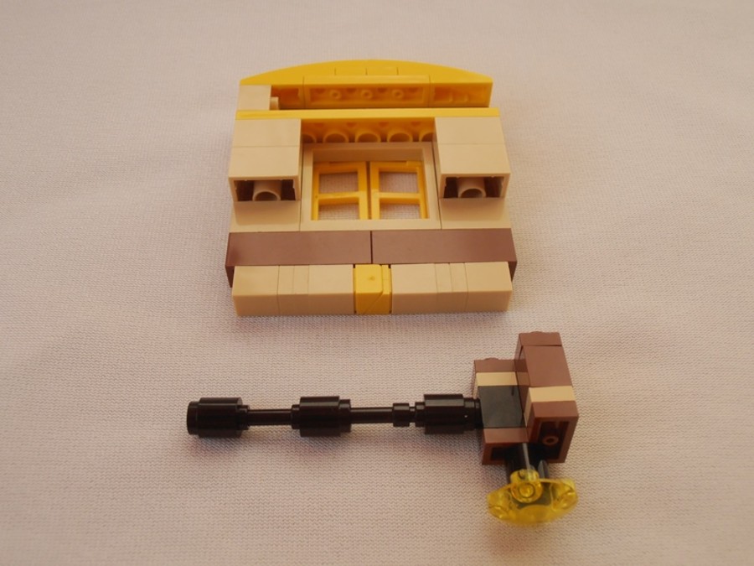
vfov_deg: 38.7
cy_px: 283
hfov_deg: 50.1
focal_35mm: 37
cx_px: 377
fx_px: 806
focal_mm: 6.61
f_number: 3.9
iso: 80
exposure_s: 1/160
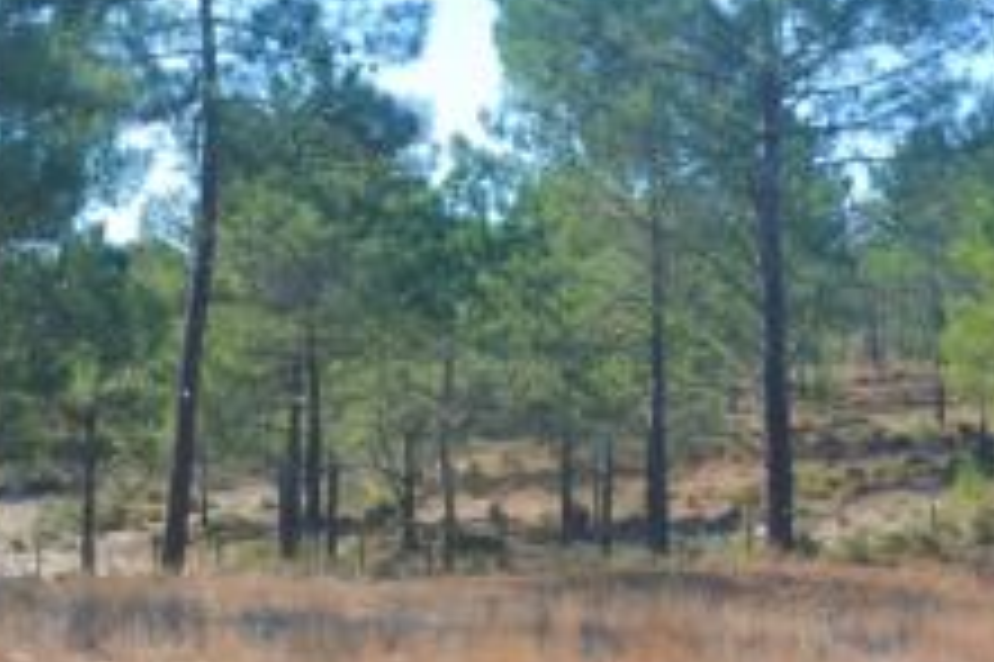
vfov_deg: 16.1
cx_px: 499
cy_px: 137
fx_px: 2318
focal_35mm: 84
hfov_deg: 24.2
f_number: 7.1
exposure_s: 1/200
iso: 100
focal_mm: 26
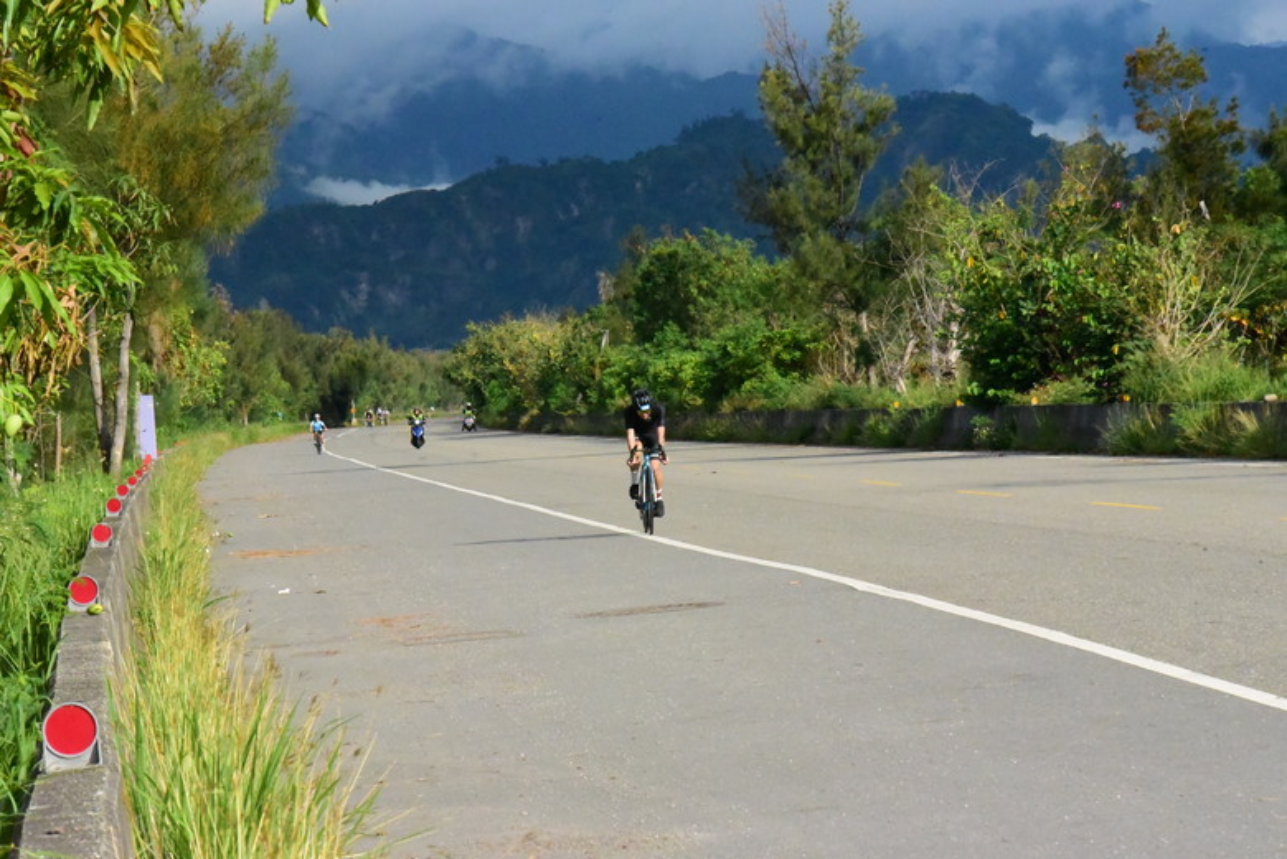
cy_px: 430
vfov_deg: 8.3
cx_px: 644
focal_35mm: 165
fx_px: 5902
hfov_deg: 12.4
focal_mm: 165
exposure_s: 1/4000
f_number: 25
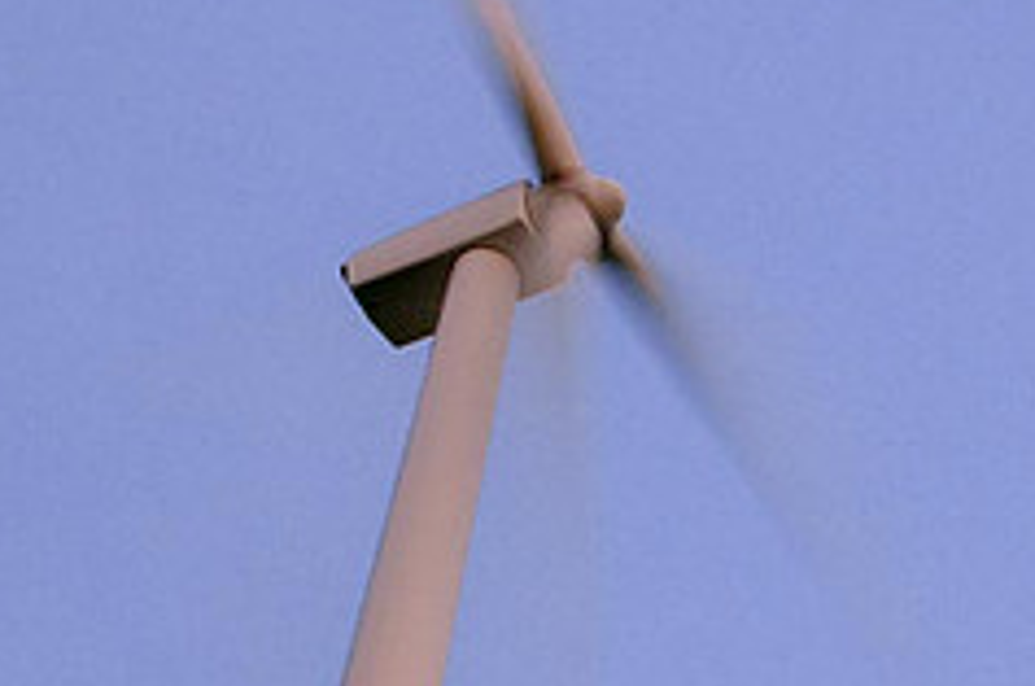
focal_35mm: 88
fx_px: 2525
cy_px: 378
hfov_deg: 23.0
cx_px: 769
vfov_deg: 15.5
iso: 200
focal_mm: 24
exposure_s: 1/2
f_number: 22
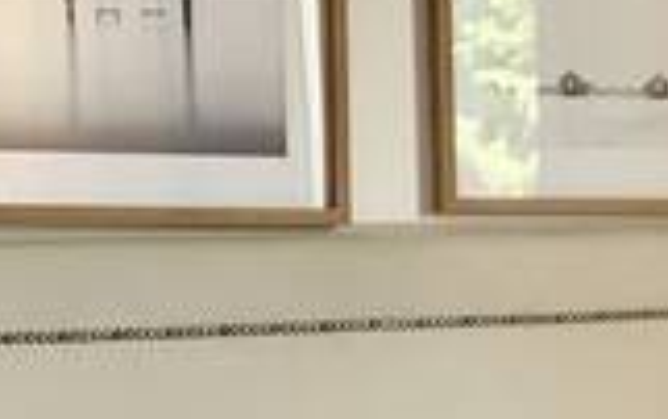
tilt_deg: -13.7
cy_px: 950
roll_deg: -0.4
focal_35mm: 185
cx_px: 975
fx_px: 3371
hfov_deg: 10.9
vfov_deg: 6.8
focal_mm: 4.25
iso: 100
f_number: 1.8
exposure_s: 1/83
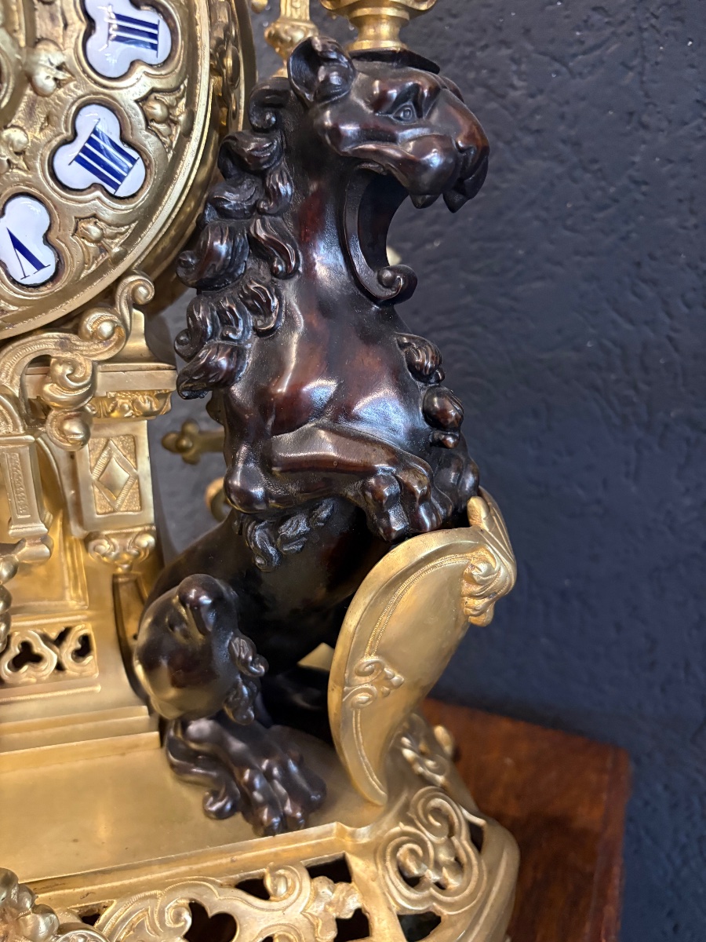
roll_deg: -0.1
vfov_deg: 67.3
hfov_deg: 53.1
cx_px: 353
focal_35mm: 26
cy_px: 471
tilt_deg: -19.0
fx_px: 707
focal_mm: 5.96
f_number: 1.6
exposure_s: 1/25
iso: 500
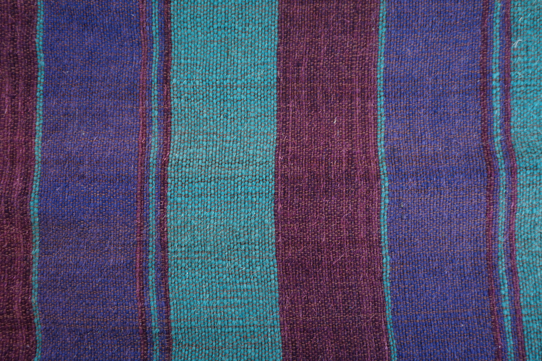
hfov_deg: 55.1
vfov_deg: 38.3
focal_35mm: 34
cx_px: 271
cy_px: 180
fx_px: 519
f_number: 4.5
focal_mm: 23
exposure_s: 1/60
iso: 200
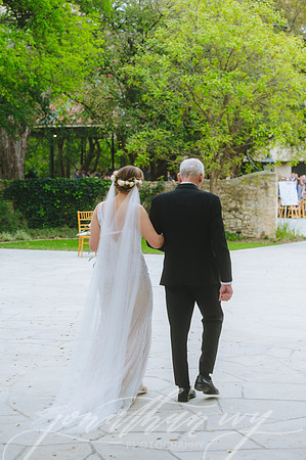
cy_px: 230
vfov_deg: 24.8
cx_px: 153
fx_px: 1048
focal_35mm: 82
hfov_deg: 16.6
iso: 400
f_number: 2.8
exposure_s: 1/1250
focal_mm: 82
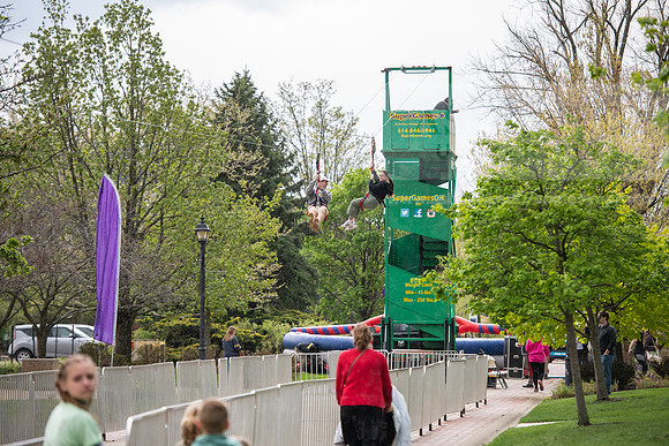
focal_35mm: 145
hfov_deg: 14.2
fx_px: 2695
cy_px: 223
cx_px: 334
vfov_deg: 9.5
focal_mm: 145
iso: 500
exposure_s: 1/640
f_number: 4
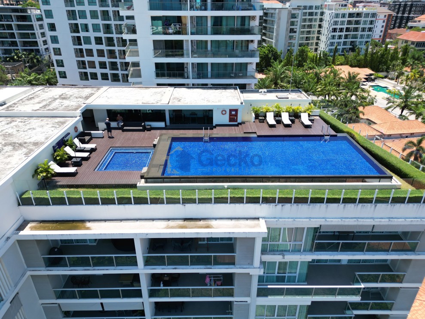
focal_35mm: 24
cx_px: 212
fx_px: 295
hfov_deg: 71.6
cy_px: 160
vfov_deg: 56.8
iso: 100
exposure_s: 1/1500
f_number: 1.7
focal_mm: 6.72
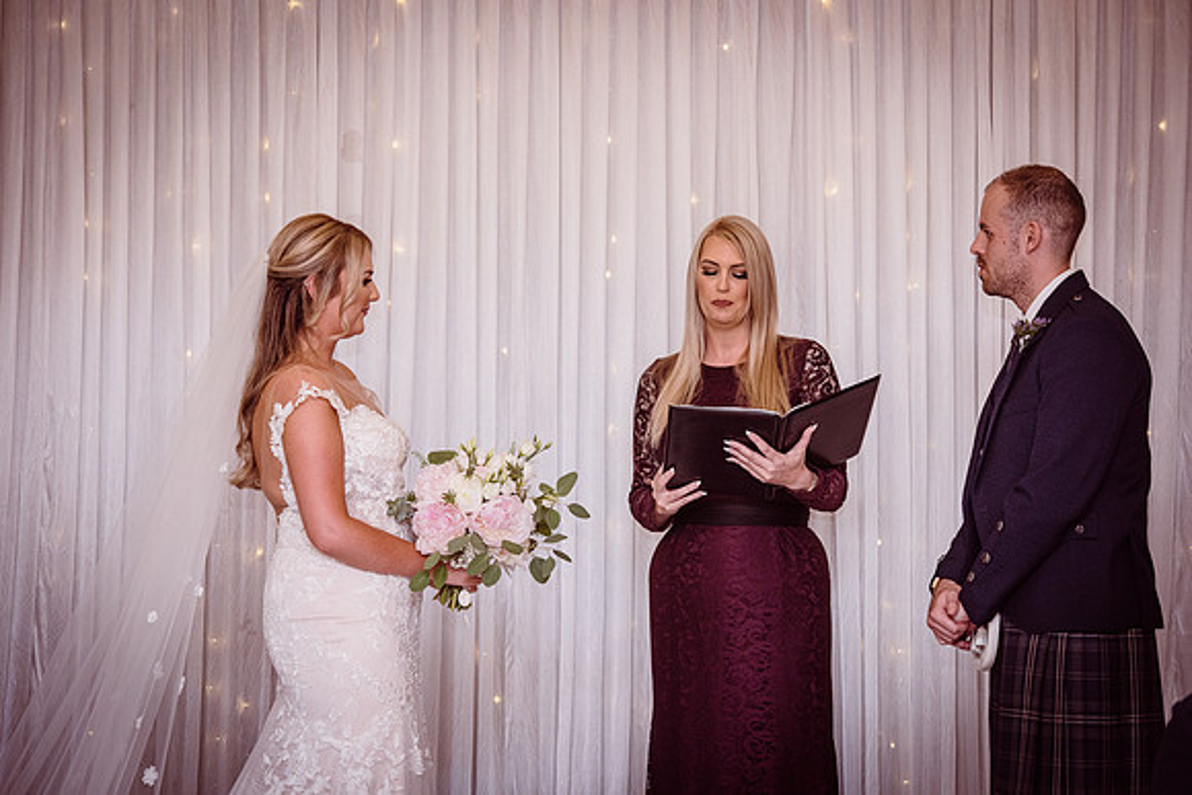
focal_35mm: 112
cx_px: 596
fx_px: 3709
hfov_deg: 18.3
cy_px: 398
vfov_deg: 12.2
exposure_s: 1/200
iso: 800
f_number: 5.6
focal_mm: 112
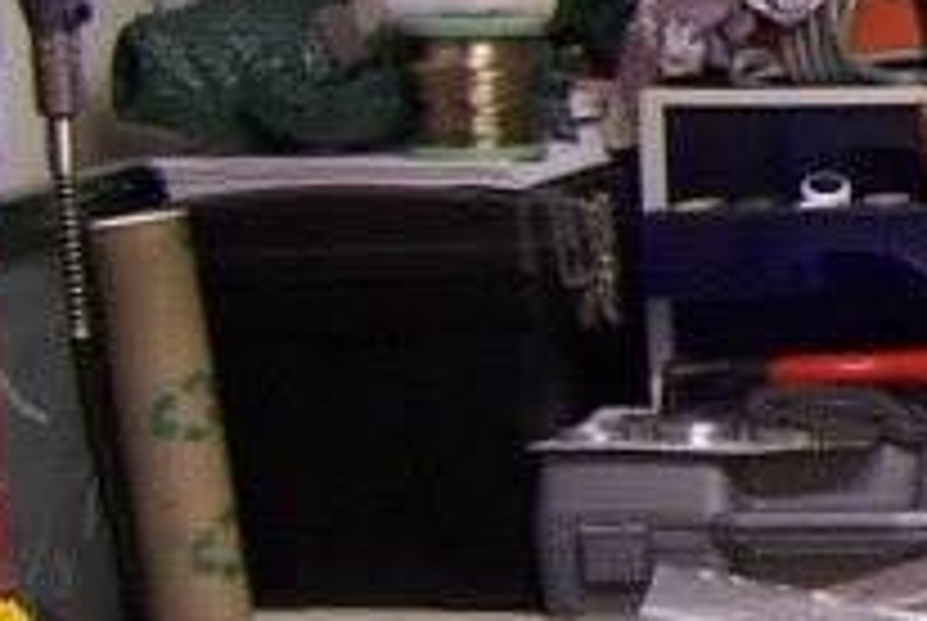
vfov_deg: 7.0
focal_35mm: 196
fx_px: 5054
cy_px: 261
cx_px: 2241
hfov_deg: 9.3
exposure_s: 1/8
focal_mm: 6.3
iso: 80
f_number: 2.8
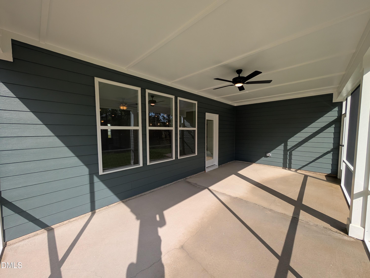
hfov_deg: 110.5
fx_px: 128
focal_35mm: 12
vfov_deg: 94.6
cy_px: 139
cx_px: 185
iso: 53
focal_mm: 2.02
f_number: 1.7
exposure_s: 1/1393
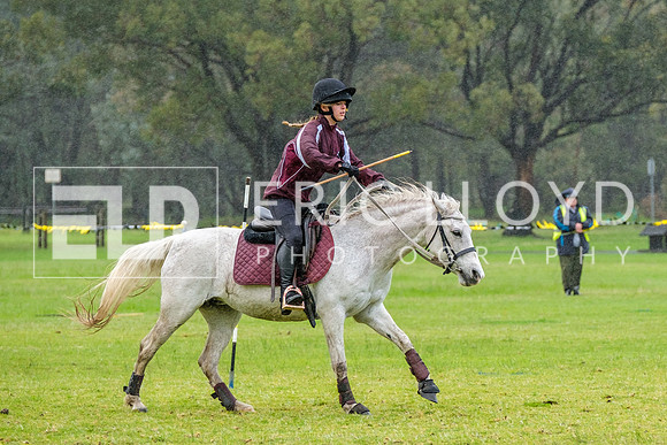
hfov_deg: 9.0
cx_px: 399
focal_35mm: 228
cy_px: 217
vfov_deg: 6.0
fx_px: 4218
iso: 640
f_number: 3.6
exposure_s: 1/1400
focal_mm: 115
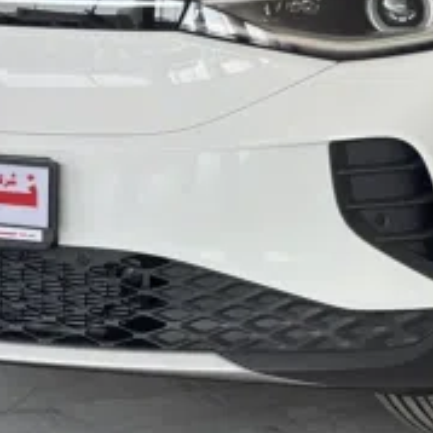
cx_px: 220
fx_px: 3453
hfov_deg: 7.2
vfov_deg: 7.2
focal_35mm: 244
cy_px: 19
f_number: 2.8
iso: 100
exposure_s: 1/121
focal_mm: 9
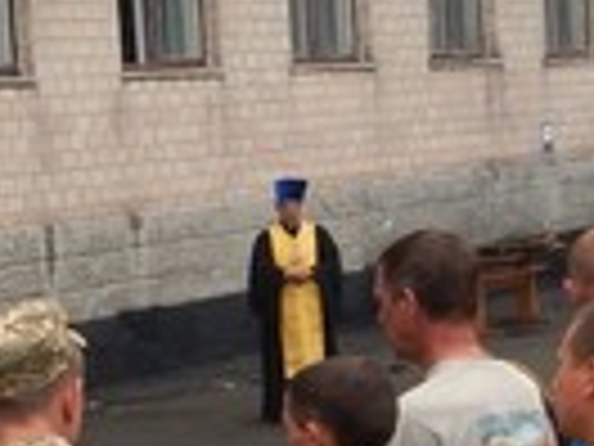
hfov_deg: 14.5
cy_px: 462
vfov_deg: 12.5
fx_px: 2008
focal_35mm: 117
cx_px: -513
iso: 125
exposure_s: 1/640
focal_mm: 4
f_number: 3
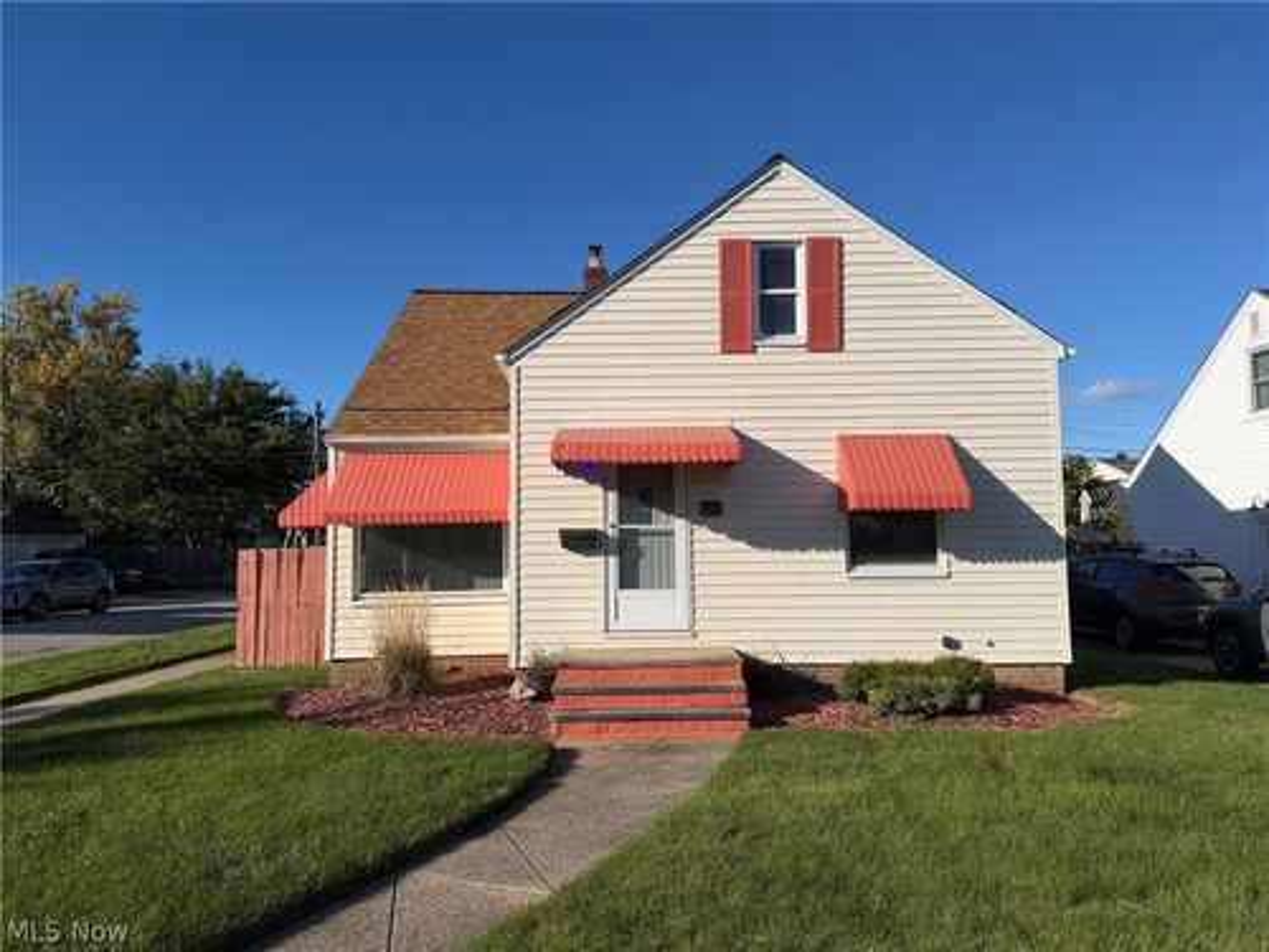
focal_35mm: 24
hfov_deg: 71.6
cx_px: 634
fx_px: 880
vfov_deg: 56.8
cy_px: 476
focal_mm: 6.76
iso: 80
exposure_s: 1/6711
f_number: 1.78
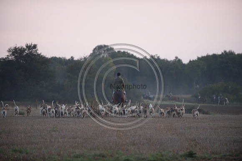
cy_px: 80
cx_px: 121
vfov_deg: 6.9
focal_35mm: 200
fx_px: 1344
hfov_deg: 10.3
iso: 2500
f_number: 2.8
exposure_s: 1/400
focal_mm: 200
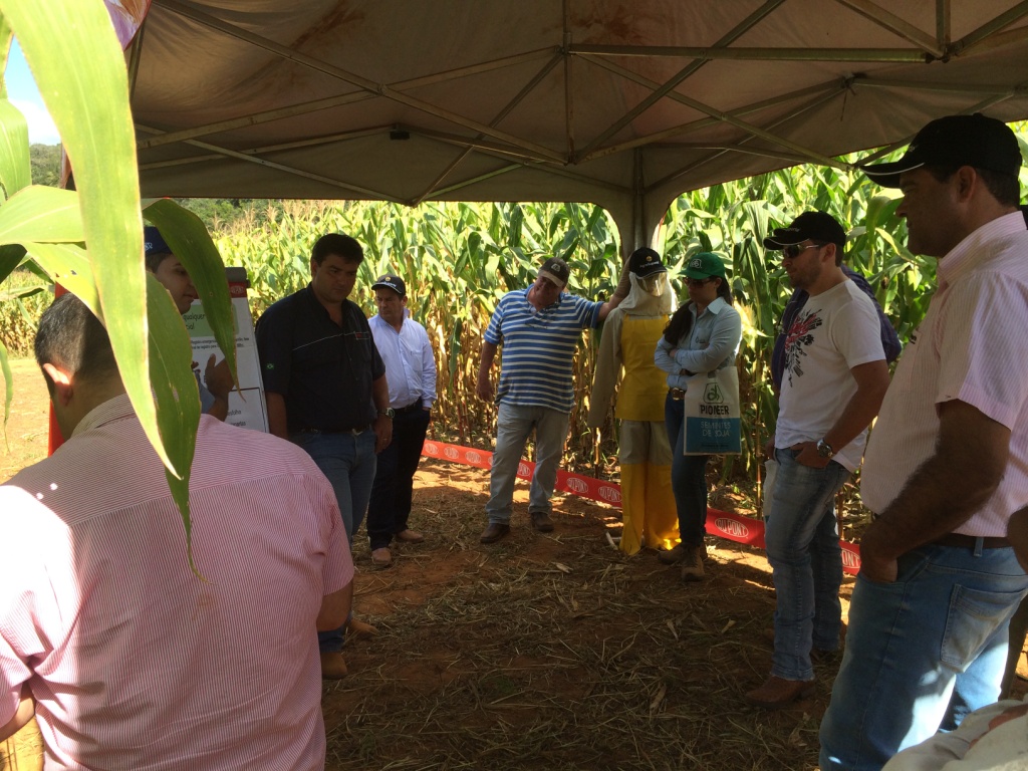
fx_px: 891
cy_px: 386
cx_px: 514
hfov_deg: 60.0
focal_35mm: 30
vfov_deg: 46.8
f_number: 2.2
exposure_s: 1/604
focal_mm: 4.12
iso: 32
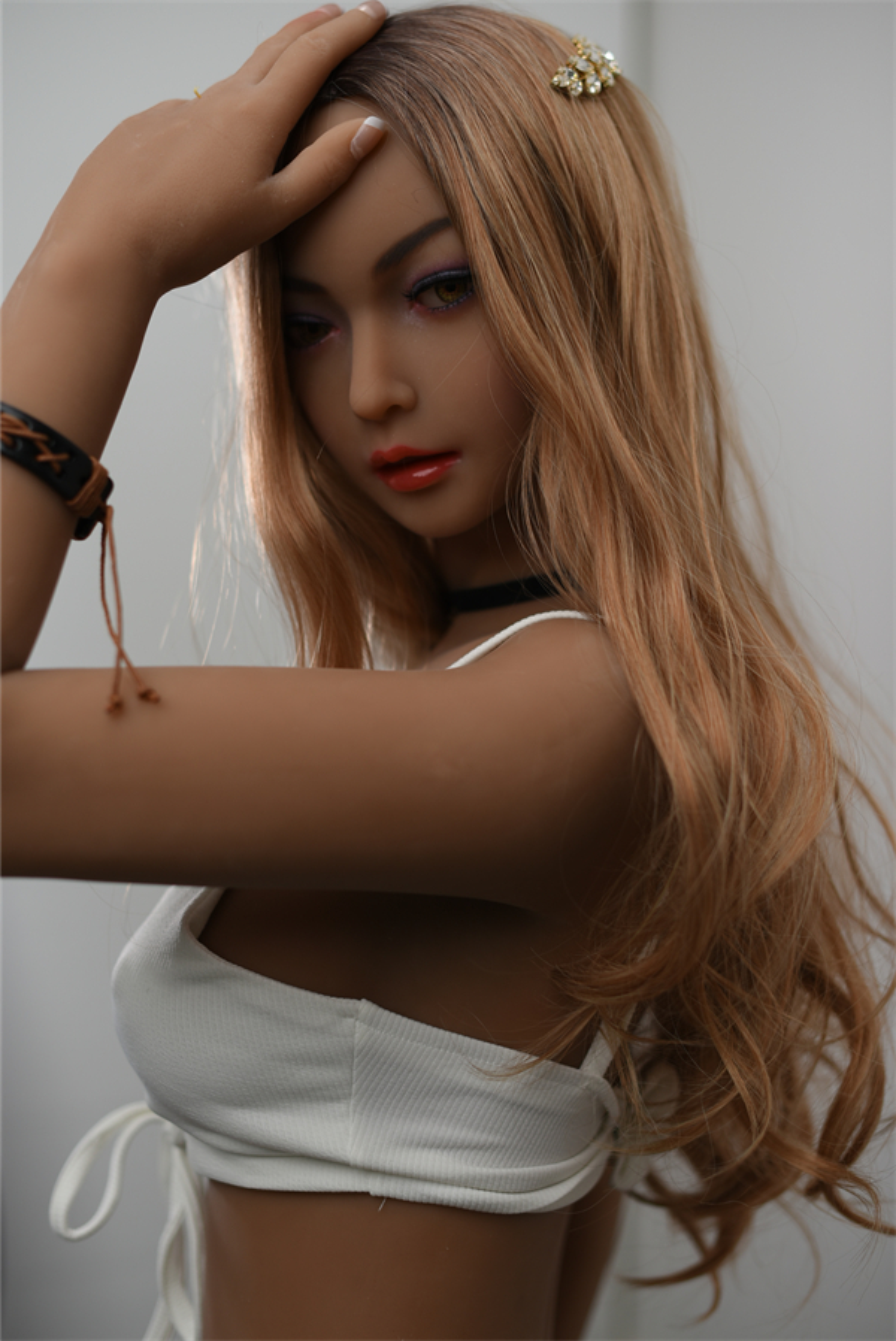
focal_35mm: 50
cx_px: 448
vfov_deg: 39.6
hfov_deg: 27.0
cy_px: 670
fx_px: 1864
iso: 100
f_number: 2.2
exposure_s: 1/160
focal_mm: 50
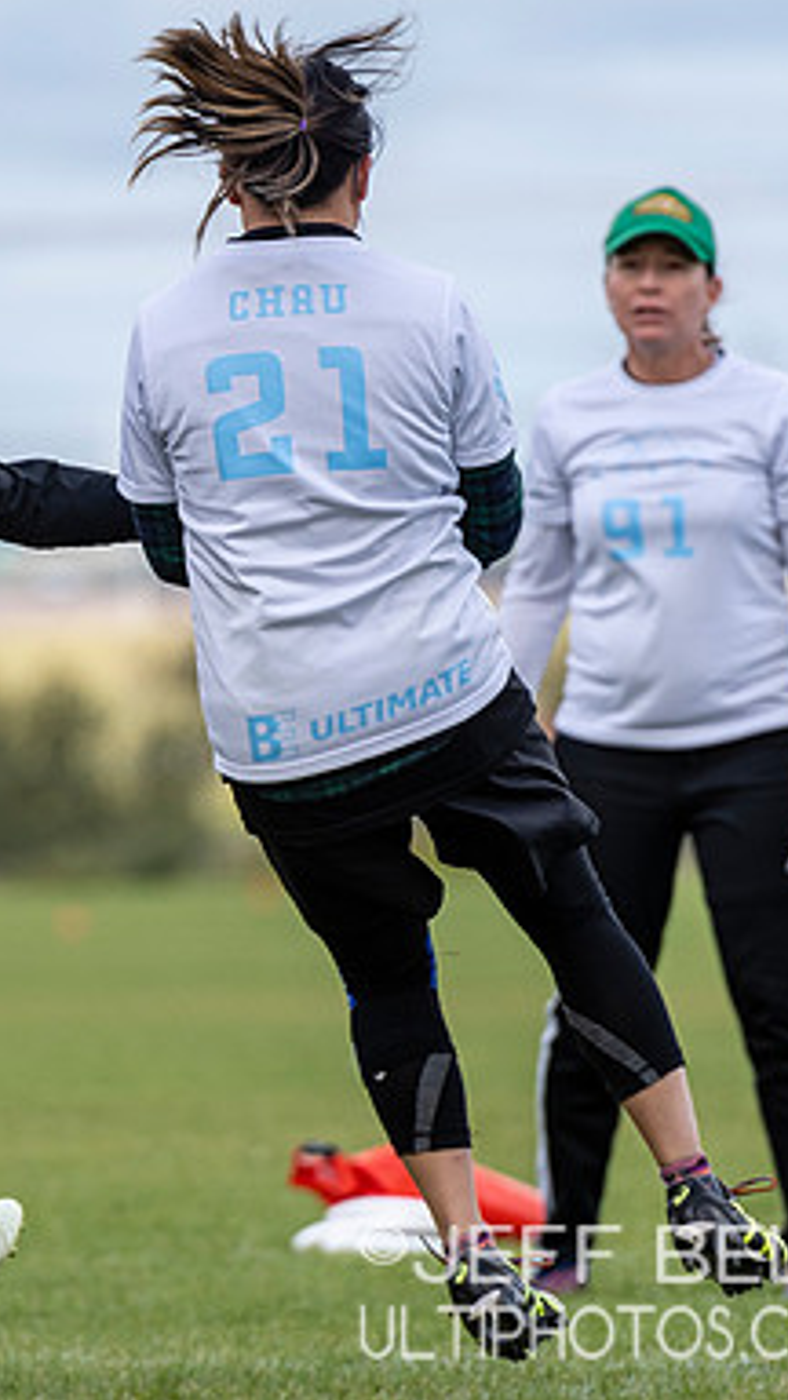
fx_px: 22436
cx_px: 216
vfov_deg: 3.6
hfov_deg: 2.0
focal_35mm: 604
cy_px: 505
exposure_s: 1/1250
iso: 220
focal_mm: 200
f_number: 4
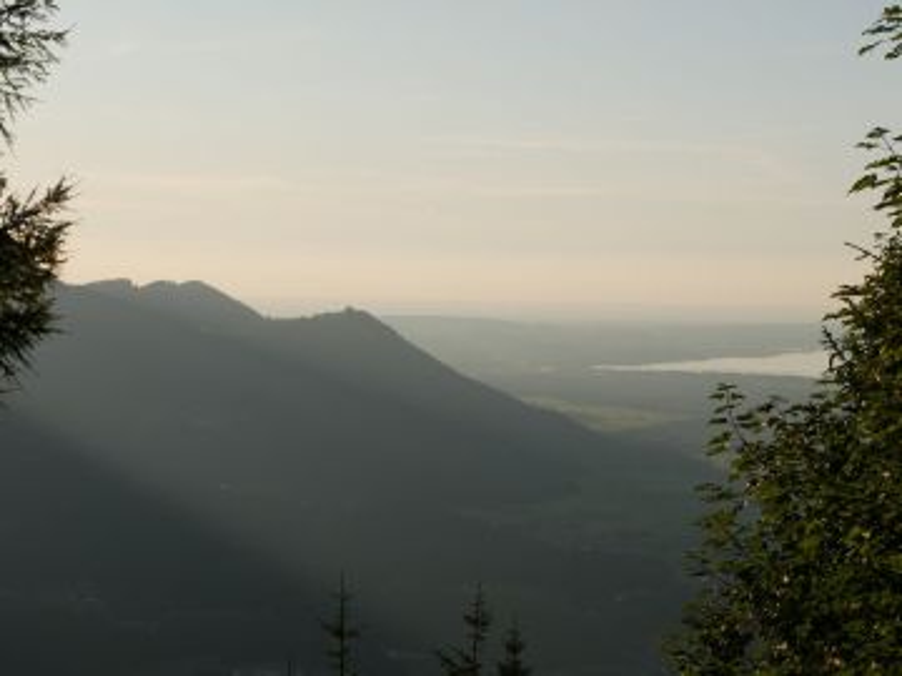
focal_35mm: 84
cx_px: 451
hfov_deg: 23.3
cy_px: 338
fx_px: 2189
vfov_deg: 17.6
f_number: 18
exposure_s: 1/100
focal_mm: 42
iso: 200
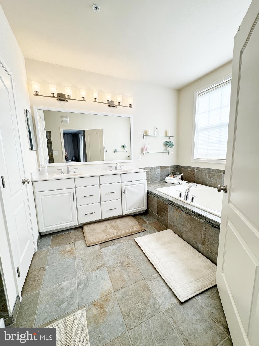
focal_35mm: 14
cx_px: 130
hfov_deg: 85.7
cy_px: 173
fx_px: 140
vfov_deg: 102.1
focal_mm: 2.22
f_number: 2.2
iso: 40
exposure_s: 1/162
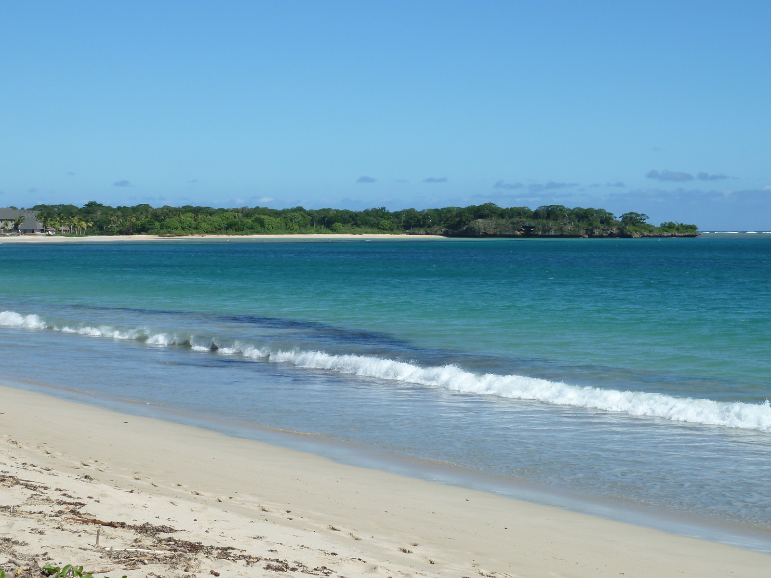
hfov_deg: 27.0
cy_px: 289
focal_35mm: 72
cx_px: 386
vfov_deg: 20.4
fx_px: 1604
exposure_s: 1/400
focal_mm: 11.9
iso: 80
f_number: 5.6
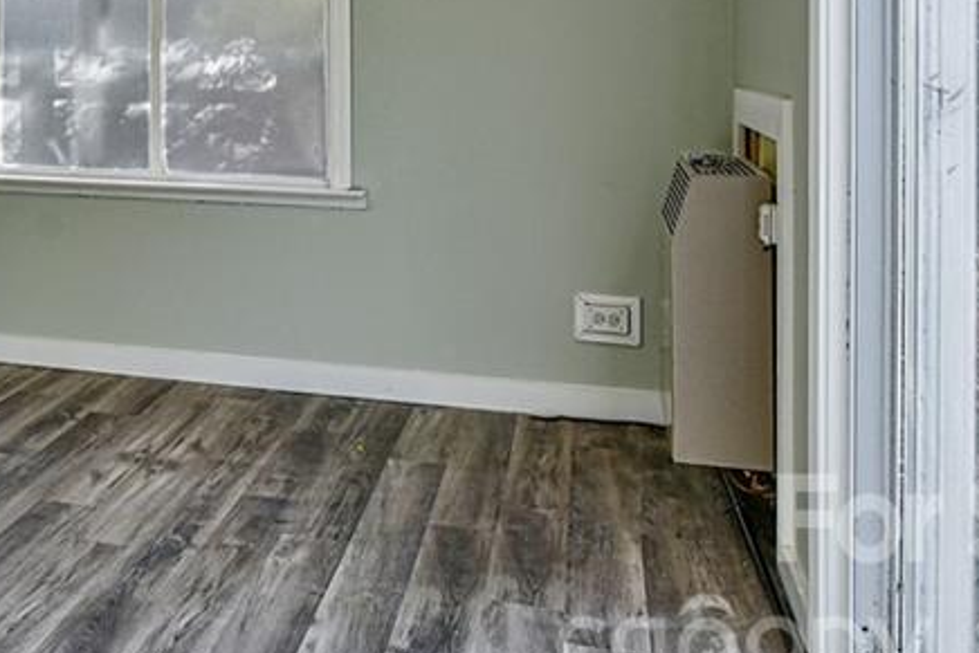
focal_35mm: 47
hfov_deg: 38.7
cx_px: 79
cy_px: 33
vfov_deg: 27.4
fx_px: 1278
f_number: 7.1
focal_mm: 20
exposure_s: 1/200
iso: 800
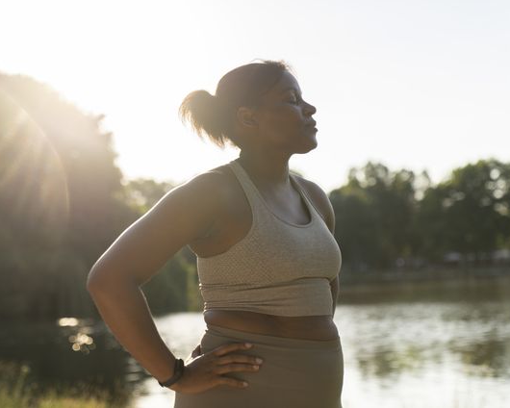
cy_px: 204
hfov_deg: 27.9
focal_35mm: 68
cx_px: 243
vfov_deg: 22.5
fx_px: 1026
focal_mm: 60
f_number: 2.8
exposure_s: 1/1600
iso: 200
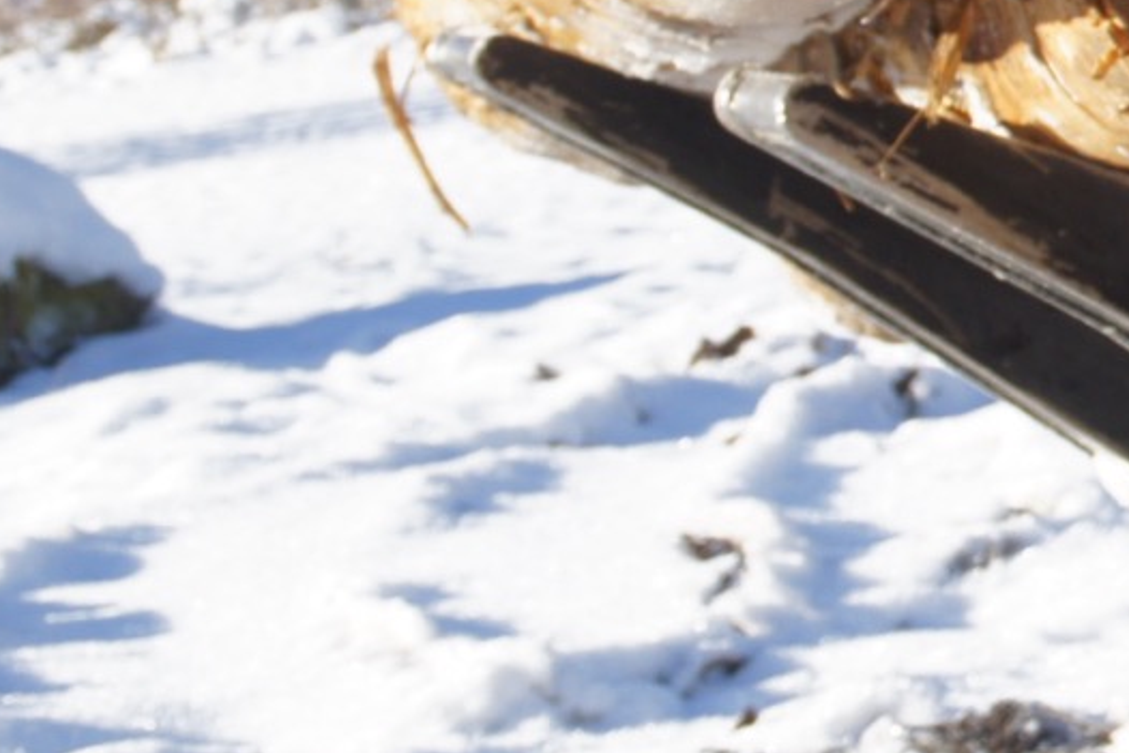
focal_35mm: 285
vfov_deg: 4.8
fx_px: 8940
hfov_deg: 7.0
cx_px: 2112
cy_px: -284
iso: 200
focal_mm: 50
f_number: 8
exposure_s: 1/250
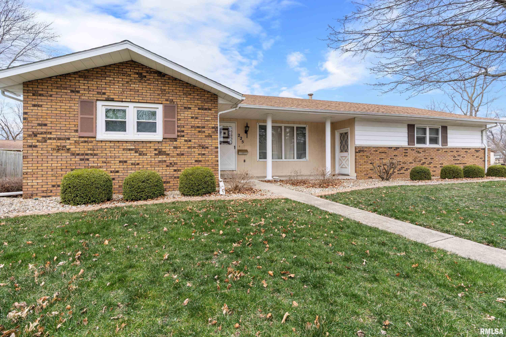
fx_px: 239
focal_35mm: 17
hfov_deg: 93.3
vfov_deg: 70.4
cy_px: 168
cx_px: 253
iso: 160
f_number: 9
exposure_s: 1/100
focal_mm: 17
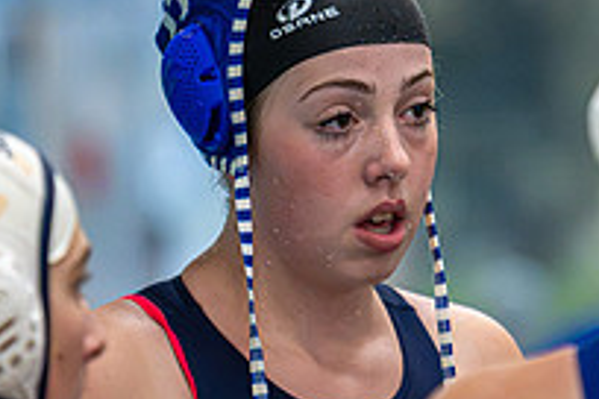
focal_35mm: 948
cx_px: 457
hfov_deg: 2.2
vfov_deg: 1.5
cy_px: 141
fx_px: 15772
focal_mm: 270
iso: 9000
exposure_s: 1/1000
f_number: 4
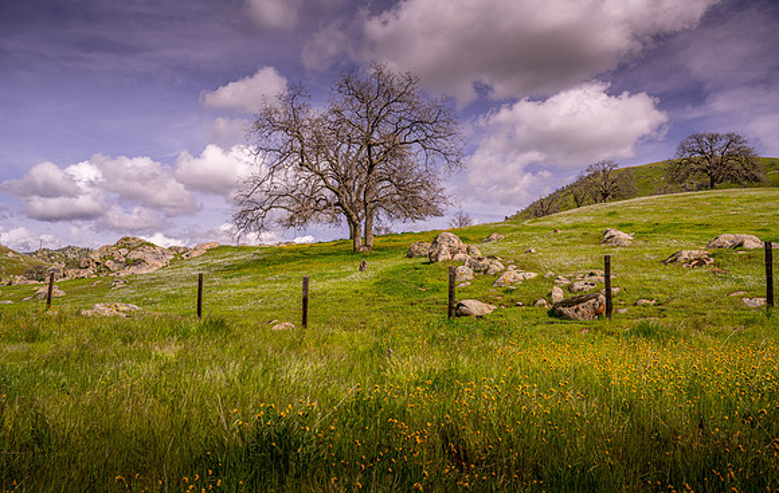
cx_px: 390
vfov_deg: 45.0
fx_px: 595
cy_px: 260
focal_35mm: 28
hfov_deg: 66.4
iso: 64
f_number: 8
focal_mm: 27.5
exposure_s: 1/100
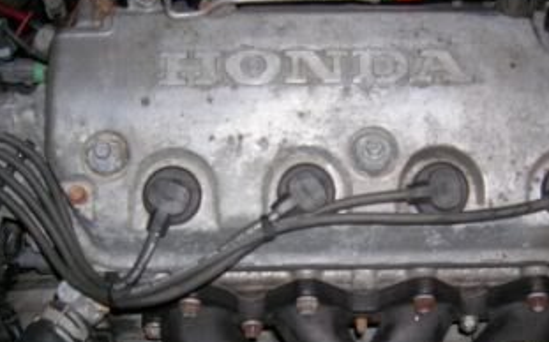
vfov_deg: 22.0
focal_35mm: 58
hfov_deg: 34.9
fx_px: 867
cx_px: 342
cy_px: 276
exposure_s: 1/60.1
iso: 50
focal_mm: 5.7
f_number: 2.9
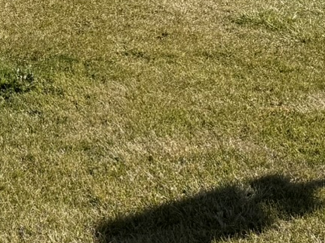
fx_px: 1070
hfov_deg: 16.5
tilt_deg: -1.0
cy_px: -288
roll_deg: +2.5
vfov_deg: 11.3
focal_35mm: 114
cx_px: -67
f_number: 1.78
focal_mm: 6.76
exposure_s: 1/4405
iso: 80
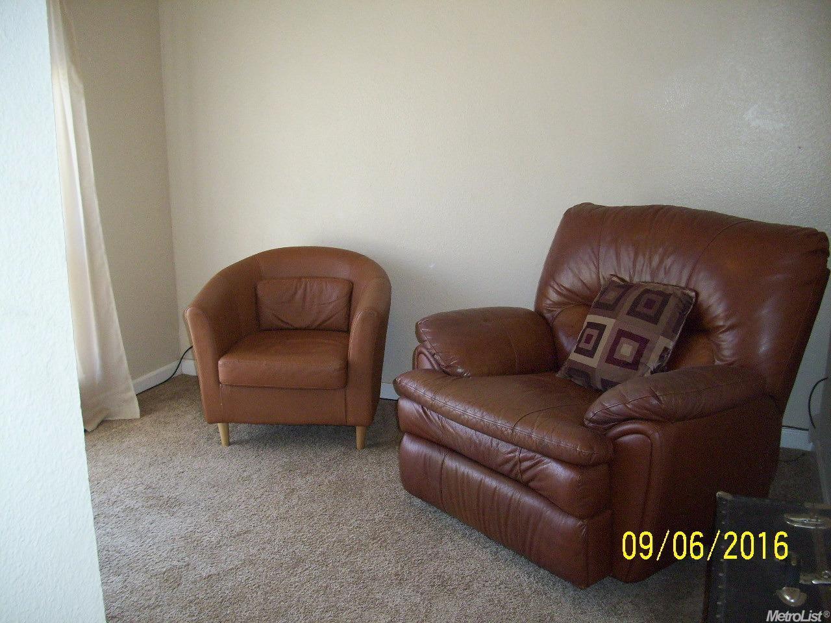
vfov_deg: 41.8
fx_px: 816
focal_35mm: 34
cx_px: 416
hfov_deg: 54.0
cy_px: 312
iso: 200
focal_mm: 5.7
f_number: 2.9
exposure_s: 1/40
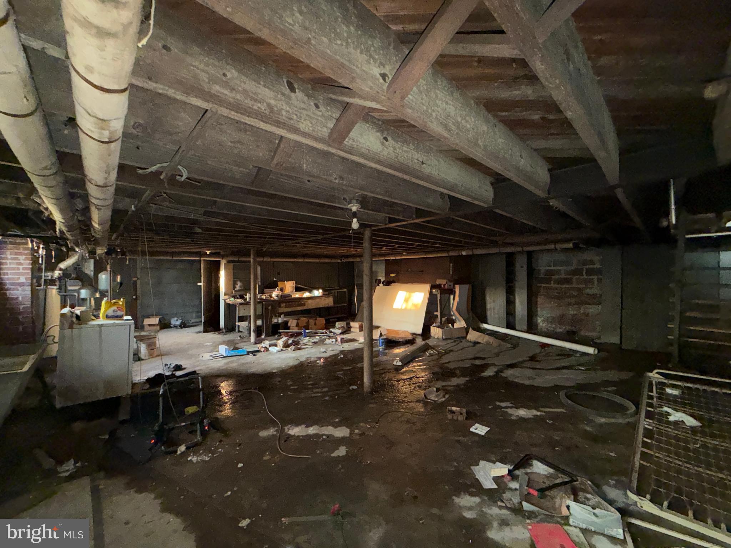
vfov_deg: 85.7
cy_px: 274
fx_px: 296
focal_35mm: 14
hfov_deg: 102.1
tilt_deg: +0.3
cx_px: 366
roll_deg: -0.3
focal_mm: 2.22
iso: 640
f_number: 2.2
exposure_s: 1/30
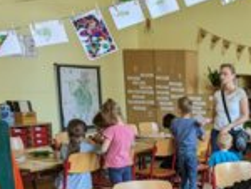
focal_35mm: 72
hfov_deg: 24.6
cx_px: 296
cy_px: 204
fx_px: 523
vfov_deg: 19.7
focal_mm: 4.38
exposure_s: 1/99.9
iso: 70
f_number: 1.73
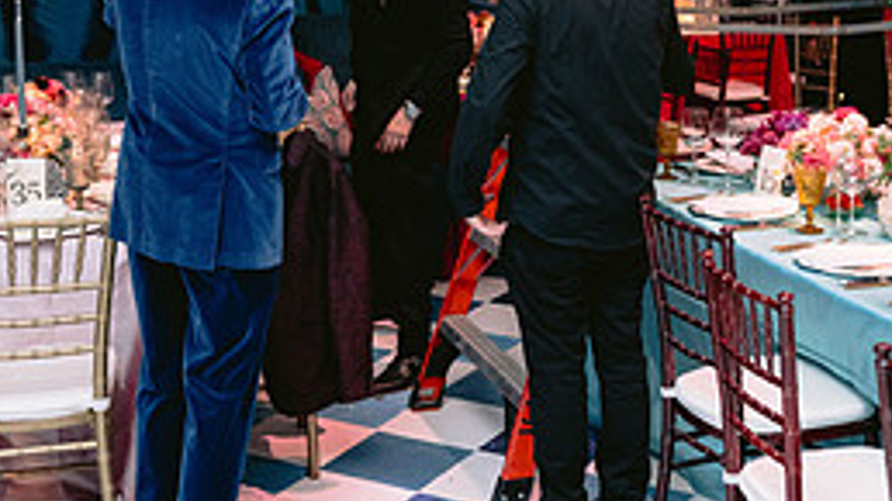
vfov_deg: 18.0
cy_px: -83
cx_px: 515
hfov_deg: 32.8
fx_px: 1513
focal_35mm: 64
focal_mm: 35
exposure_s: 1/100
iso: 1600
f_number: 2.8
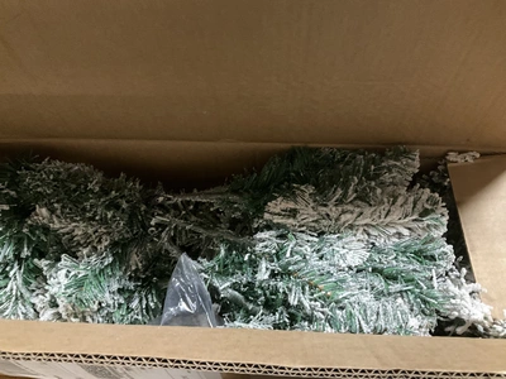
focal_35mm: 29
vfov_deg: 48.2
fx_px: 424
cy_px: 190
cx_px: 253
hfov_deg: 61.7
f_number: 1.8
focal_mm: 3
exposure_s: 1/24
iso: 500
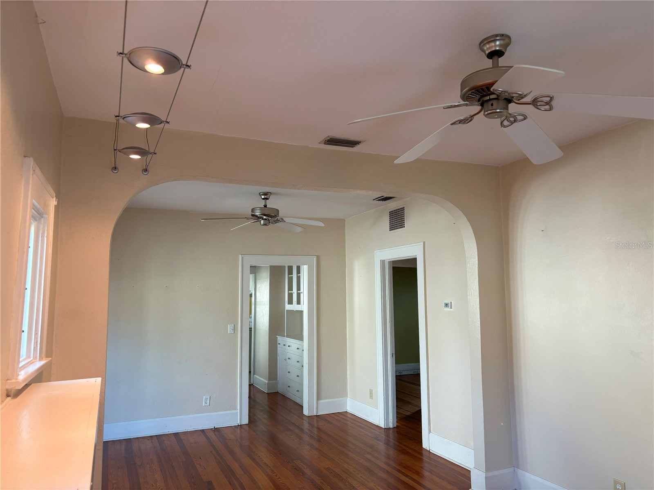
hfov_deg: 67.3
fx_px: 491
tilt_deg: +5.5
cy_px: 245
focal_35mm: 26
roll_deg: +0.3
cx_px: 327
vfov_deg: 53.1
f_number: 1.6
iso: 80
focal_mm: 5.96
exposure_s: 1/60
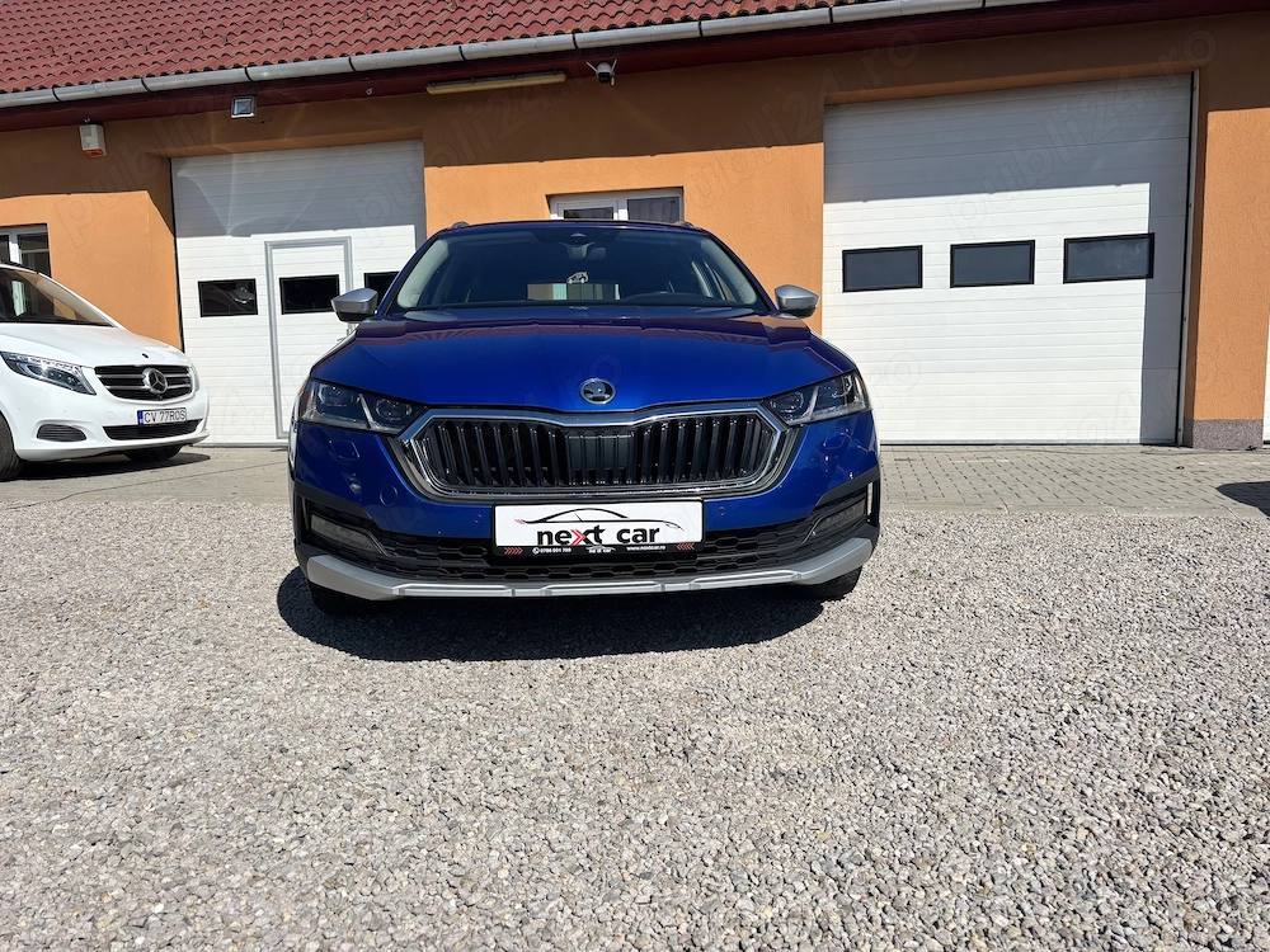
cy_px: 476
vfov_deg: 53.1
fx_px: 954
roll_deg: +0.4
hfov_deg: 67.3
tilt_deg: -6.6
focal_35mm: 26
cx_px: 635
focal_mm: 5.96
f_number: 1.6
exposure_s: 1/5952
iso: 50
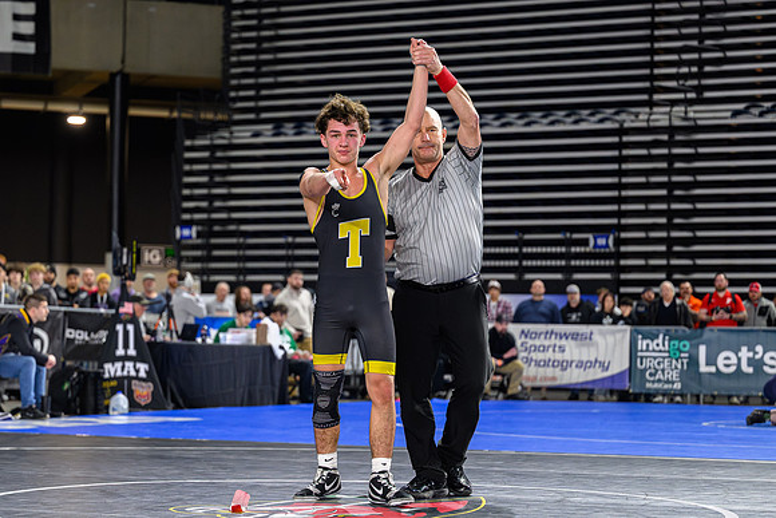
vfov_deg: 15.7
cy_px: 257
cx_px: 305
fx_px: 1876
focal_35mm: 87
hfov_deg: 23.3
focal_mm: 70
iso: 4000
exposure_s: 1/800
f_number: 2.8
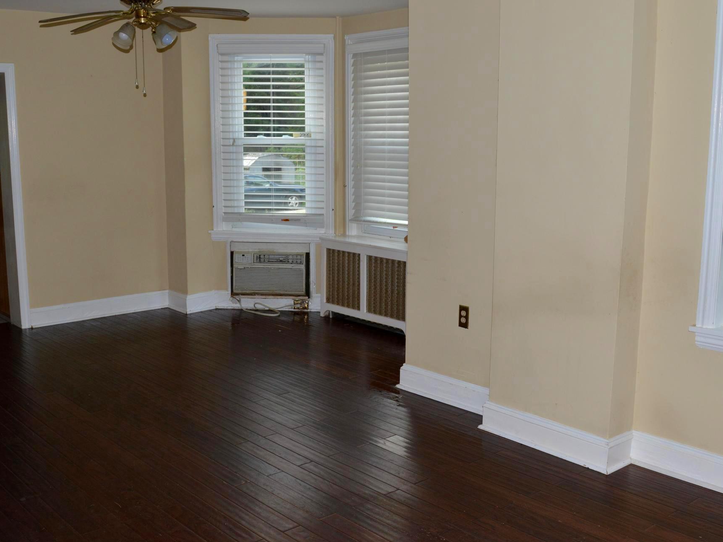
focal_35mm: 40
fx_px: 826
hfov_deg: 47.2
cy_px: 280
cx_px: 330
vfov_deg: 36.3
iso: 450
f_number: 8
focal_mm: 23
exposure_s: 1/60
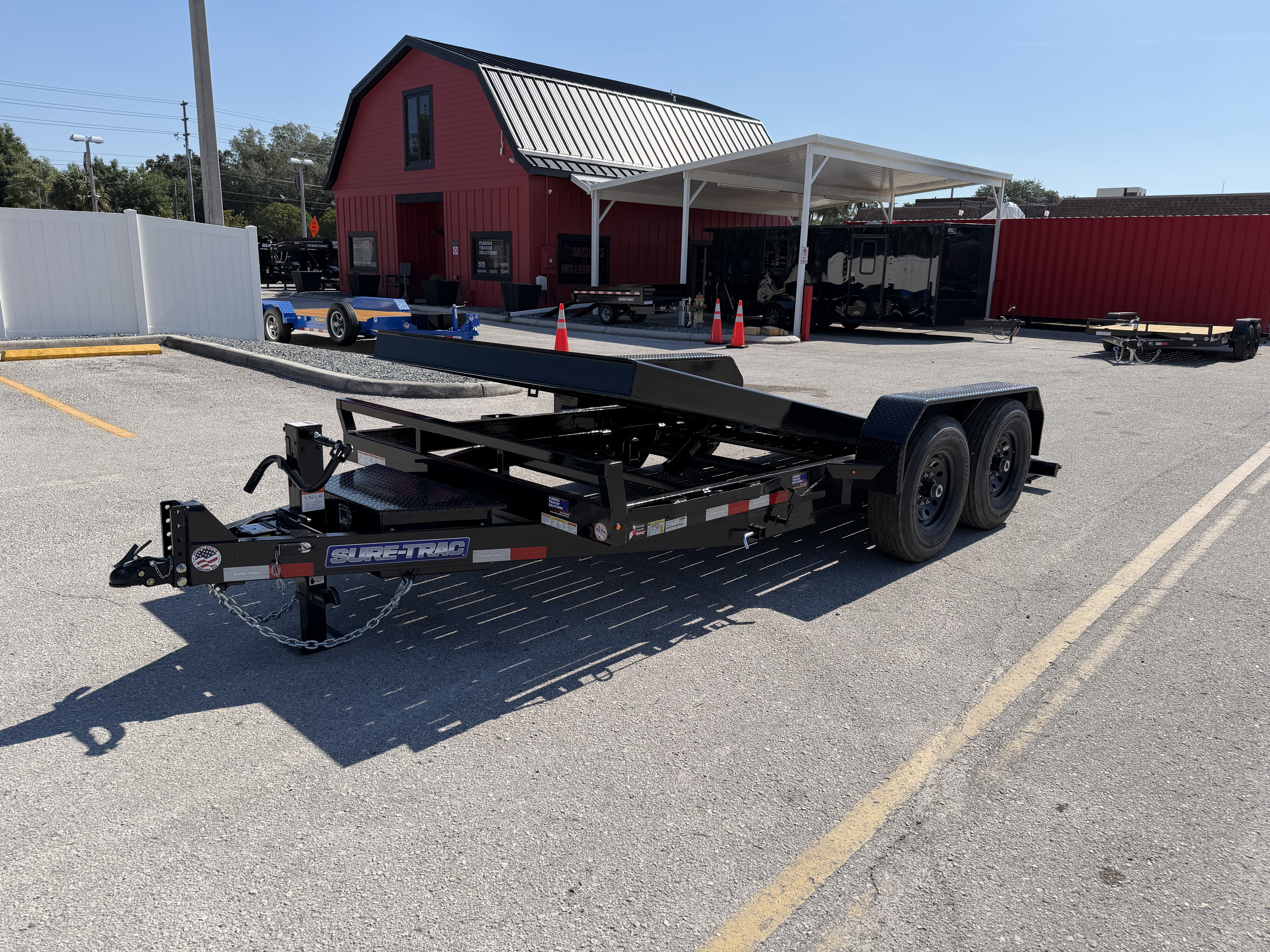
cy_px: 476
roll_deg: -0.4
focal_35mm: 24
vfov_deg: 56.8
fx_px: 881
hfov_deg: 71.6
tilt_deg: -14.5
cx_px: 635
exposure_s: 1/5714
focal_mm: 6.76
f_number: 1.78
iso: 80
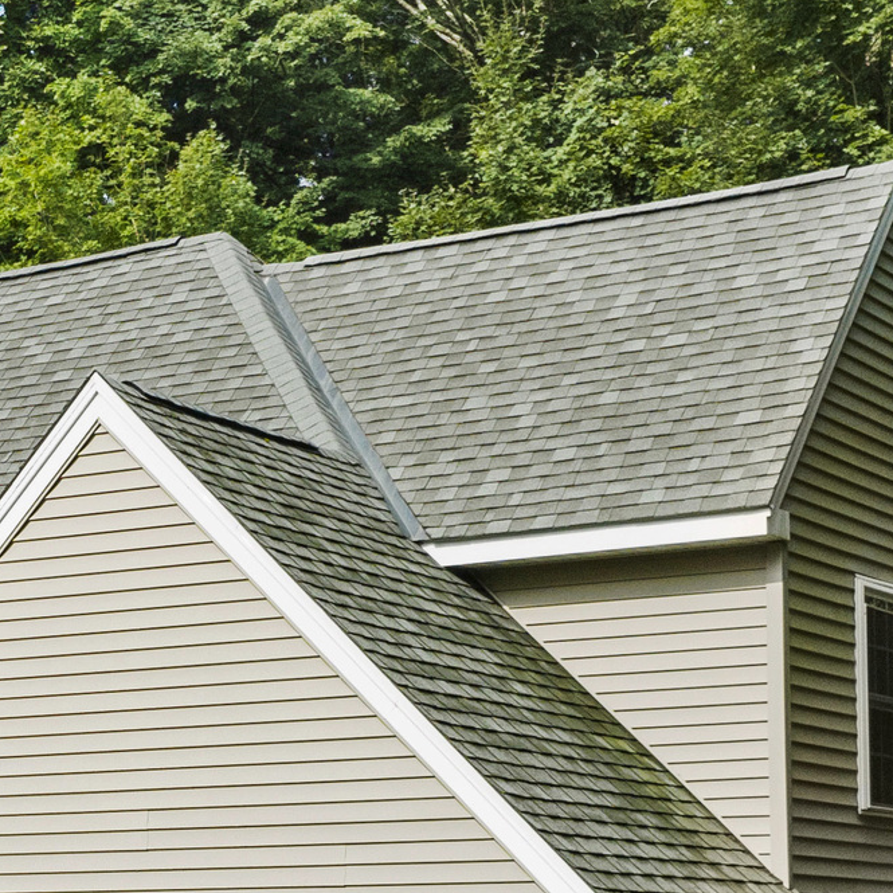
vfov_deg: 16.9
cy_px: 1087
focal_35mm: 98
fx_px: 2860
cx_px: -62
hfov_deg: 17.2
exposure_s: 1/500
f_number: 2.8
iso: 400
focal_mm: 12.29
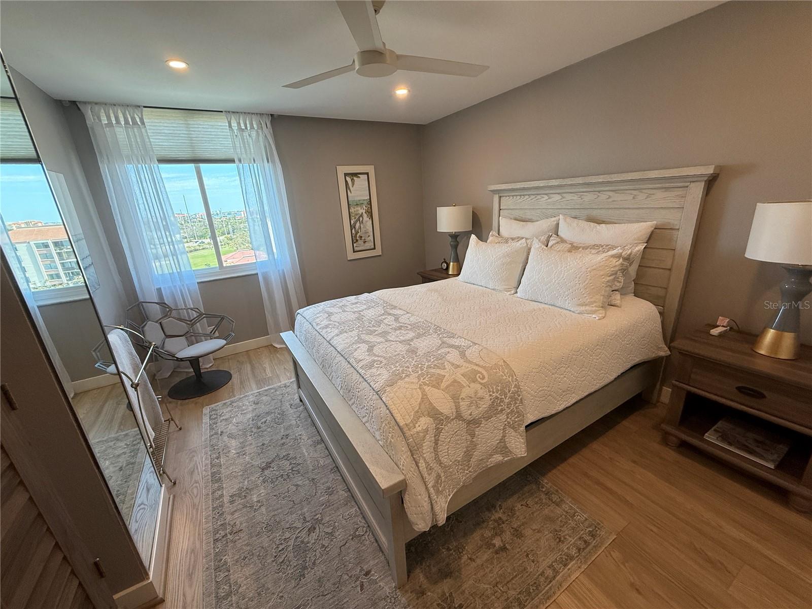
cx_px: 406
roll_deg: +3.9
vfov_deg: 85.7
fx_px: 328
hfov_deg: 102.1
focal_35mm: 14
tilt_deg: -17.5
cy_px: 304
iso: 160
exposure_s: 1/120
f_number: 2.2
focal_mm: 2.22
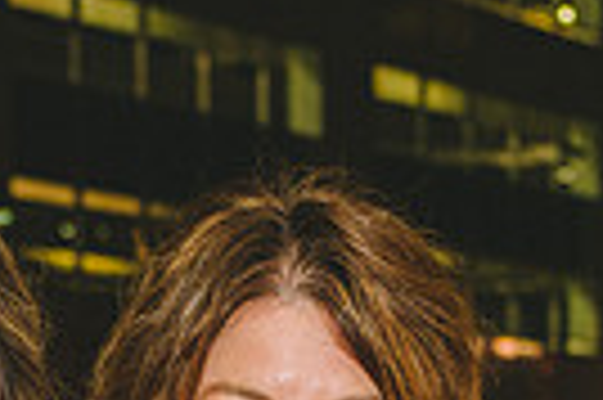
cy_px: 713
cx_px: 349
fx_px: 2928
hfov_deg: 11.8
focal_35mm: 175
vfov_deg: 7.6
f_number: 4
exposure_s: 1/125
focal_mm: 35
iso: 2500
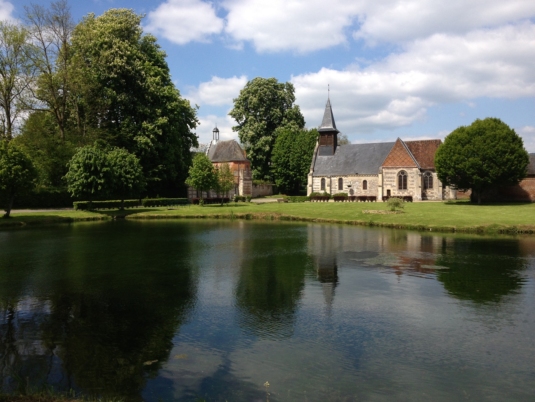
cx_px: 268
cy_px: 201
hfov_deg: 52.6
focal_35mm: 35
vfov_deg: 40.7
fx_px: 541
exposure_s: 1/1727
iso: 50
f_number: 2.4
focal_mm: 4.28
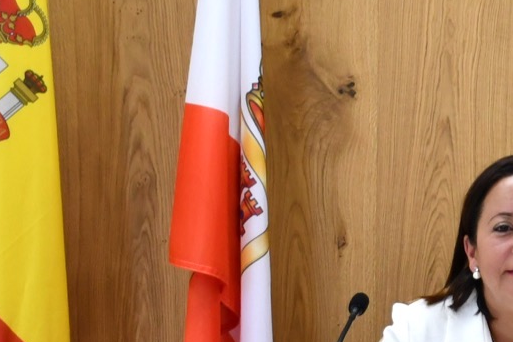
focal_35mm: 152
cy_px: 86
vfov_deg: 9.0
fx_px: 2166
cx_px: 889
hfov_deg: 12.5
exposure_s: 1/250
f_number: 3.8
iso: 640
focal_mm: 26
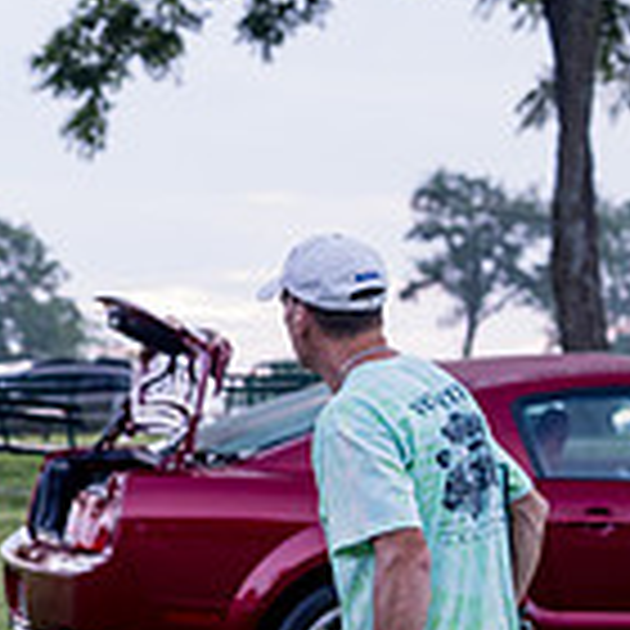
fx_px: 4880
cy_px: 820
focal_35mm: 237
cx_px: -710
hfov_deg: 7.1
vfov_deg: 7.3
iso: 500
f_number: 3.5
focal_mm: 50
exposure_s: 1/100
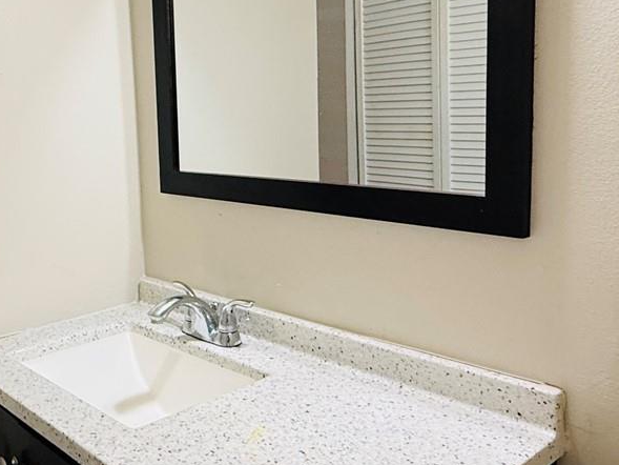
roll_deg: +2.7
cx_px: 173
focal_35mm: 38
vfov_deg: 37.6
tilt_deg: -5.8
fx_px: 680
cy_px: 184
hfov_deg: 47.6
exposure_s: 1/60
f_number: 2.2
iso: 250
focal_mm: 2.22
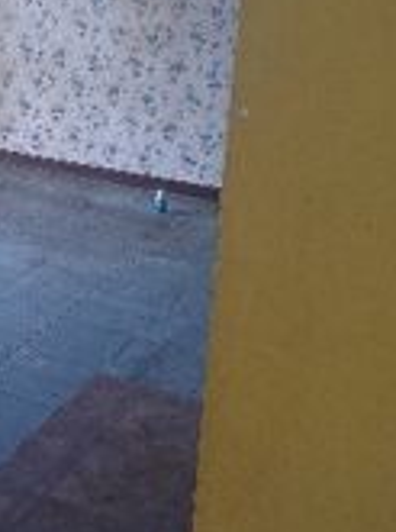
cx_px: -61
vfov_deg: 27.7
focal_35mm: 70
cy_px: 179
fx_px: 1072
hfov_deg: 19.8
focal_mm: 3.98
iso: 40
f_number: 1.8
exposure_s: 1/50
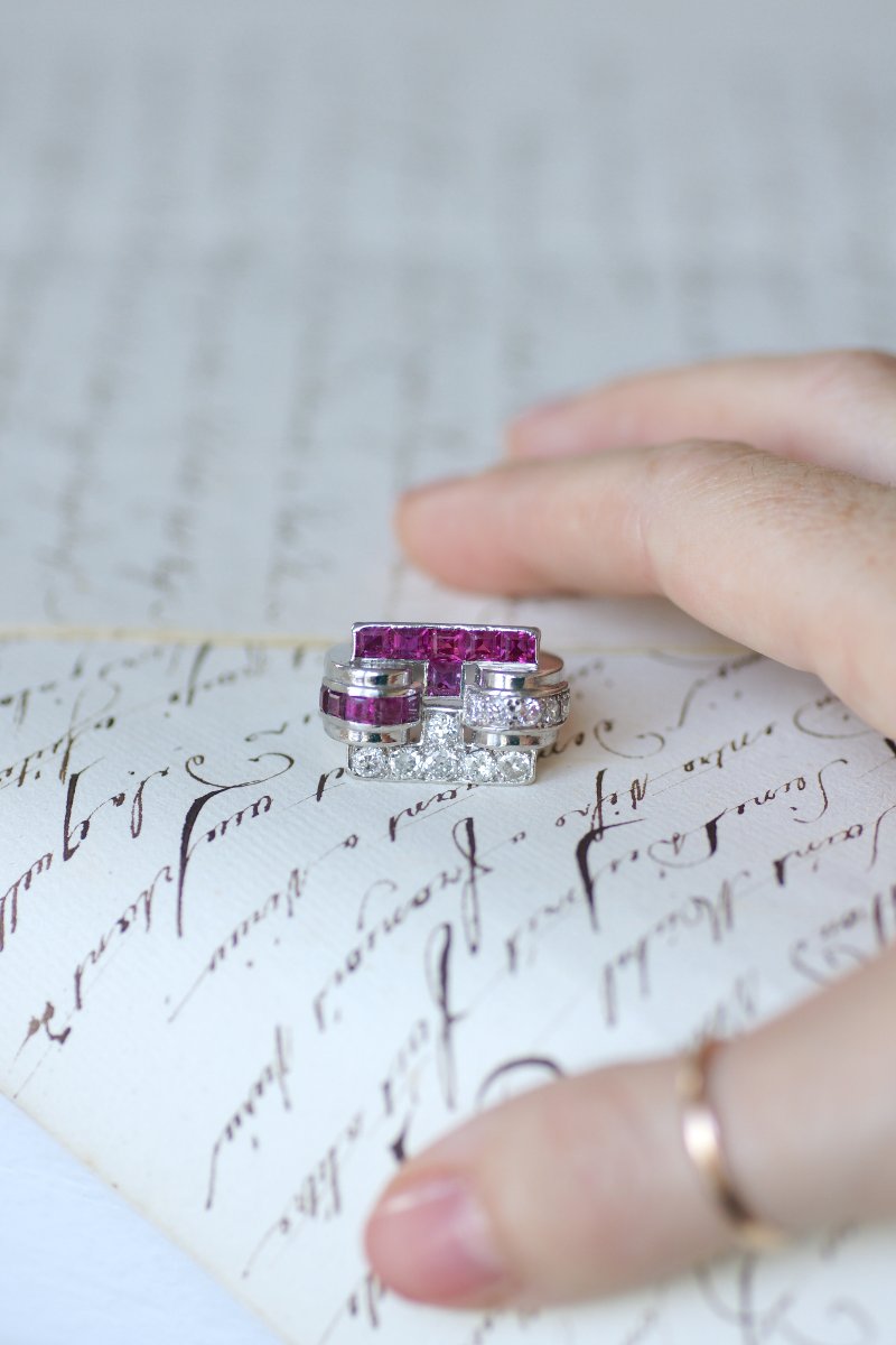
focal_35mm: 105
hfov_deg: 13.0
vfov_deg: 19.5
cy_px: 672
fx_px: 3920
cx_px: 448
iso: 200
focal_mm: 70
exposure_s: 1/125
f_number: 3.2
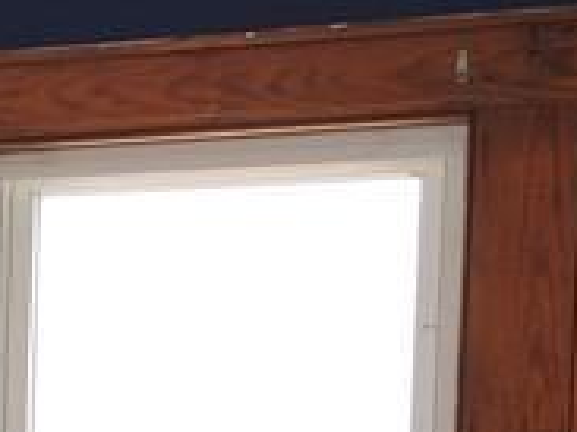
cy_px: 832
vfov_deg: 8.4
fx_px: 2798
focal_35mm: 168
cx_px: -359
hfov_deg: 11.2
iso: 100
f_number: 3.5
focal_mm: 5.4
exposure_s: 1/30
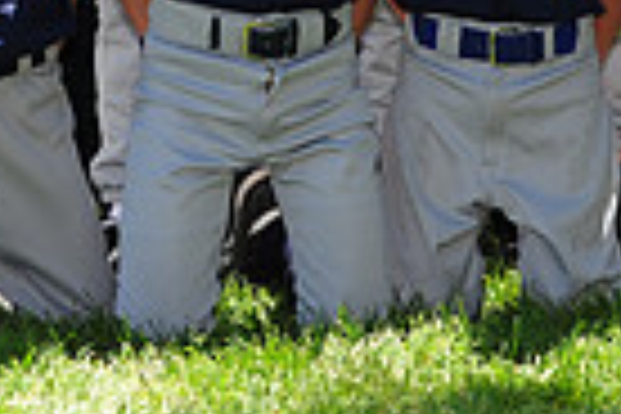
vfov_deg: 4.3
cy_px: -414
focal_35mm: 316
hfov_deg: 6.5
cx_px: 194
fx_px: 5451
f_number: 5
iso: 200
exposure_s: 1/400
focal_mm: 75
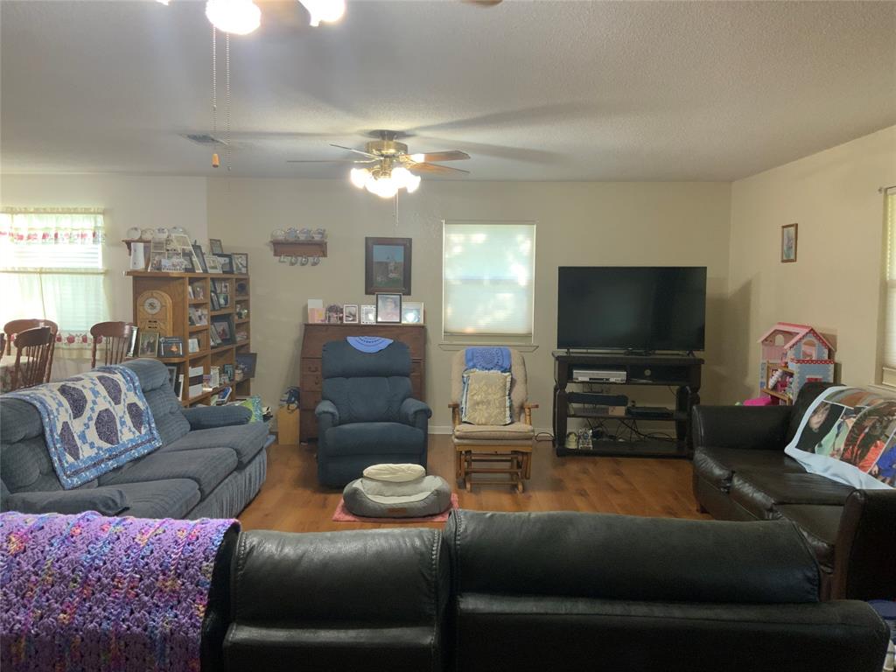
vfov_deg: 48.2
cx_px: 448
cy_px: 336
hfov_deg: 61.7
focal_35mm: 29
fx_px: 751
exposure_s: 1/60
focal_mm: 3
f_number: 1.8
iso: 160
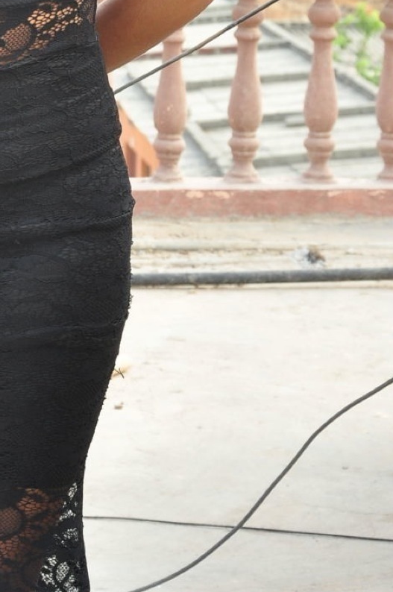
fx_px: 2694
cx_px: -54
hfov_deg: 8.3
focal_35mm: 164
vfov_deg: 12.4
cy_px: 48
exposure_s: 1/125
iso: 400
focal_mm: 48
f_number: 7.1
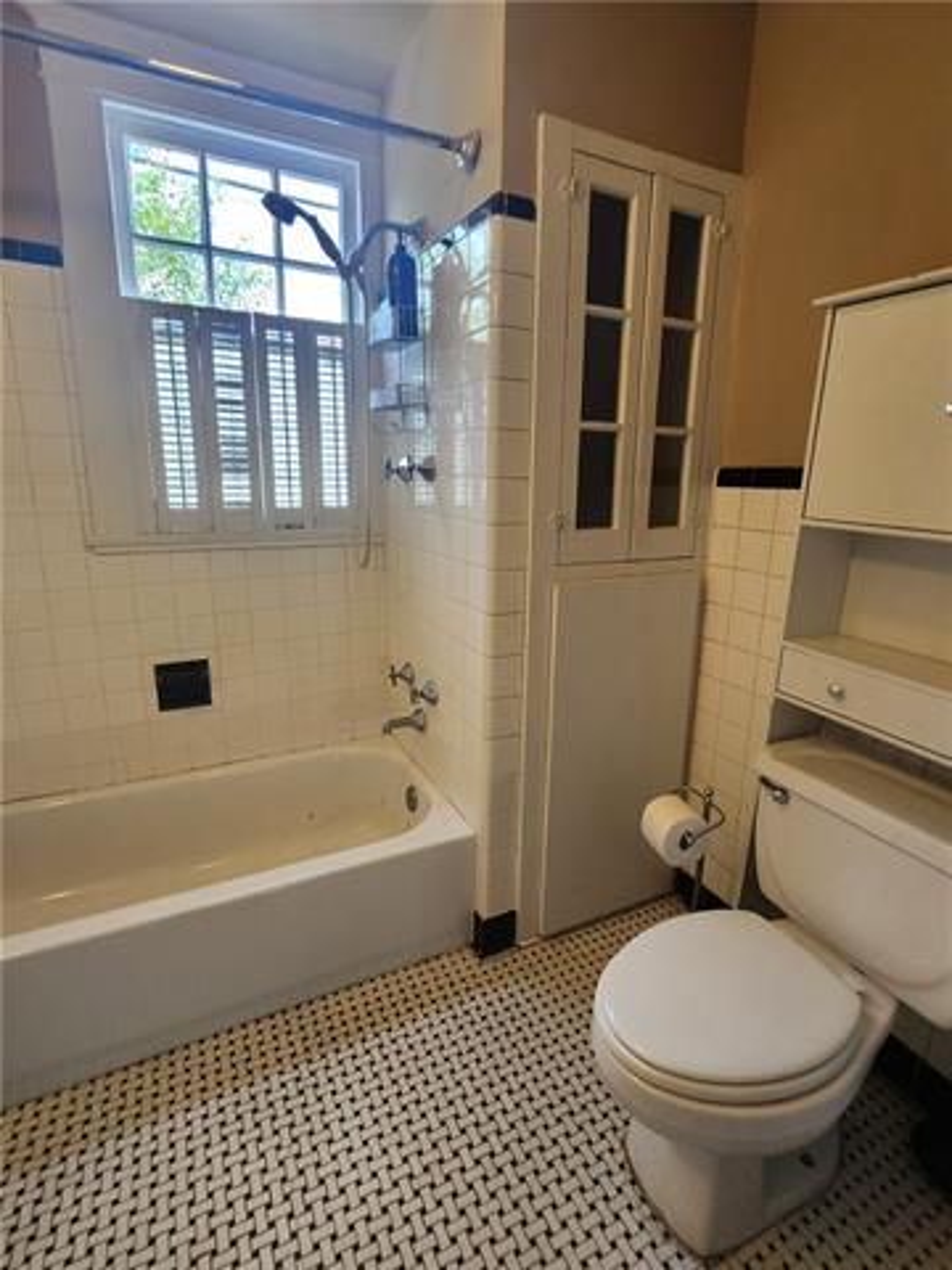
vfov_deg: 106.2
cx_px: 476
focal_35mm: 13
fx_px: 477
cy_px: 635
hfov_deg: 89.9
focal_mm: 1.74
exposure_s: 1/60.2
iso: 125
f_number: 2.2
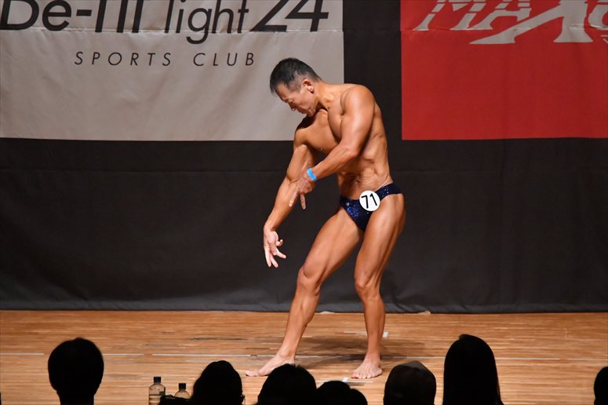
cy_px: 202
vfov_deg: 4.8
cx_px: 304
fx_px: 4811
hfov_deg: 7.2
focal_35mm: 285
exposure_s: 1/400
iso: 10000
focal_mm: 190
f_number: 5.6
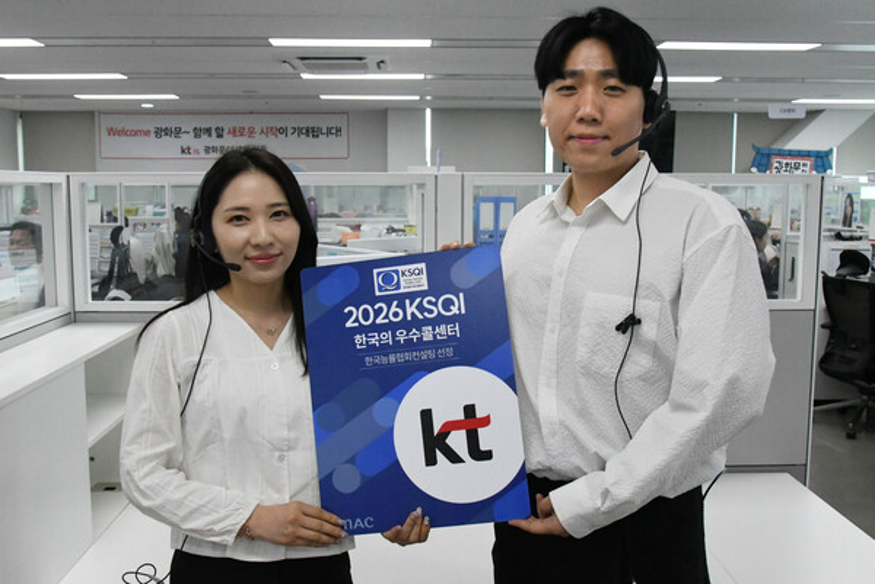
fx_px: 875
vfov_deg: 36.9
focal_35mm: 36
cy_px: 292
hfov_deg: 53.1
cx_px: 438
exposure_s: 1/1000
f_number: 5.6
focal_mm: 24
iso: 12800
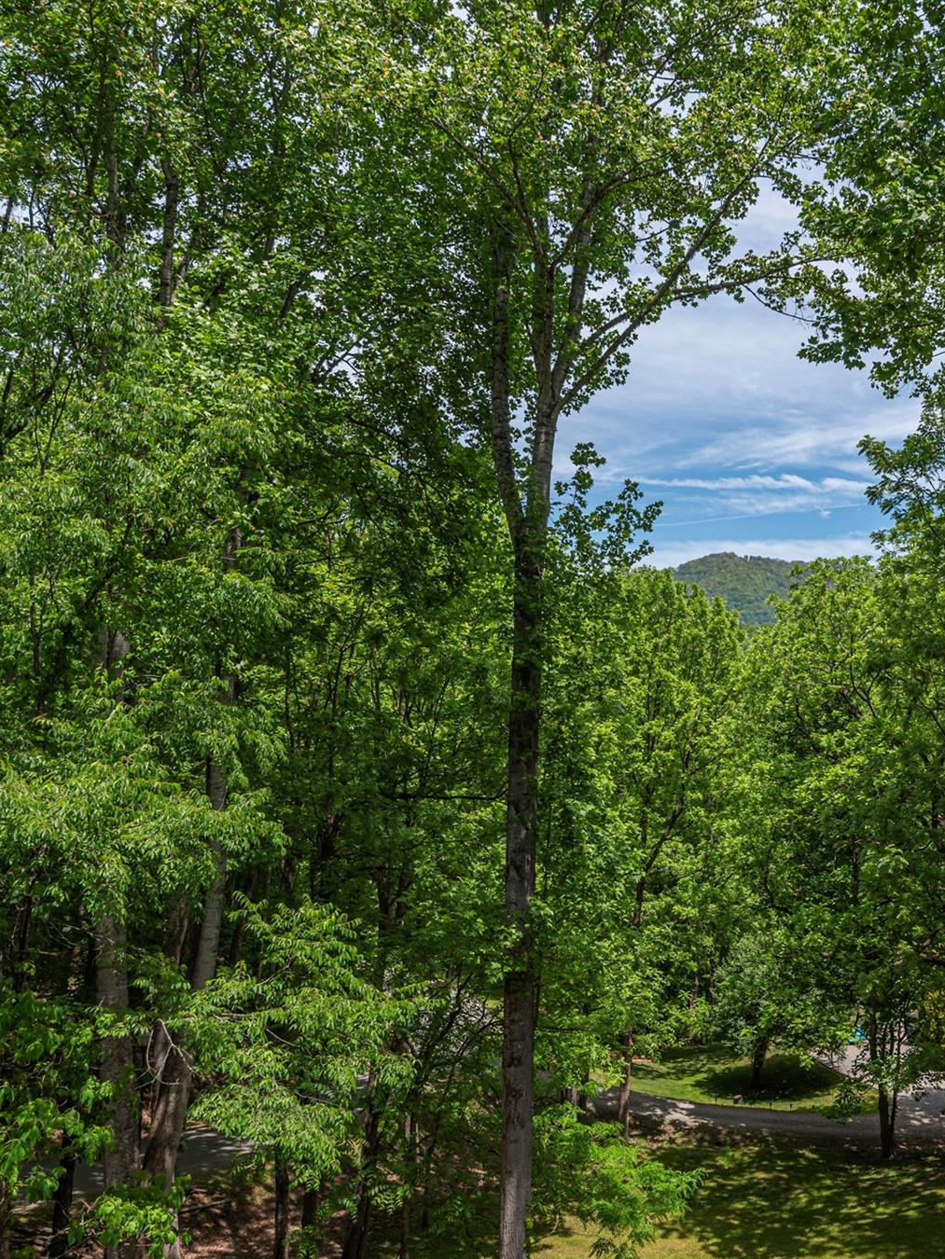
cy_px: 627
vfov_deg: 52.6
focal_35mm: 35
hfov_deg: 39.0
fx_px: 1274
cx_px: 768
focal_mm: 24
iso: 320
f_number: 8
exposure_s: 1/1250
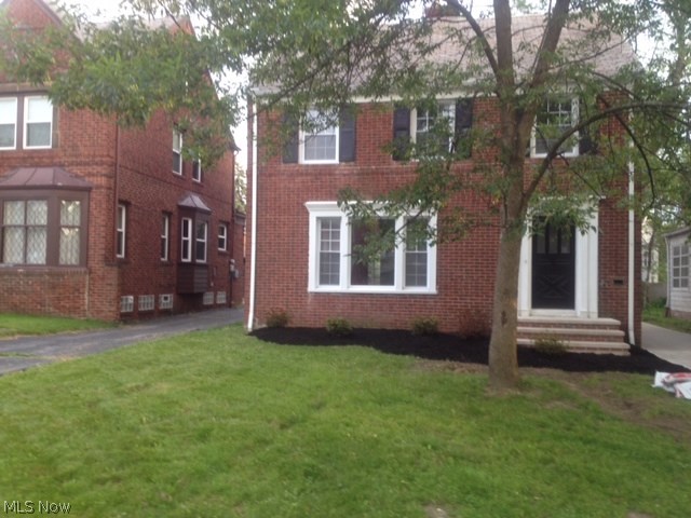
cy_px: 259
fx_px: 699
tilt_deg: +0.3
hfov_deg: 52.6
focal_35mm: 35
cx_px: 346
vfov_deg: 40.7
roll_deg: -0.4
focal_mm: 4.28
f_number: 2.4
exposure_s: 1/40
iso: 64
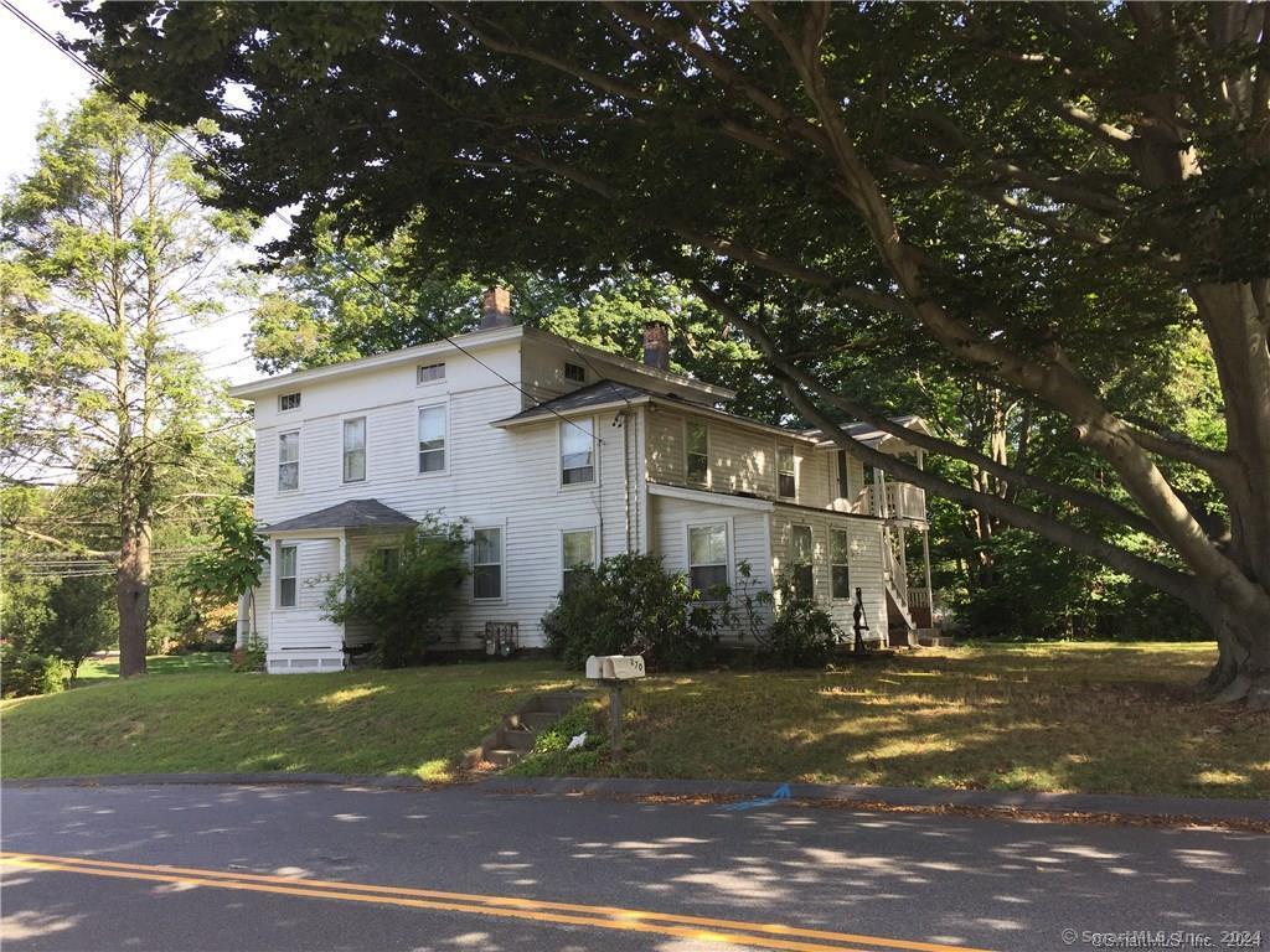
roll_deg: +1.3
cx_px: 635
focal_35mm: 29
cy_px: 476
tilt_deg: +5.5
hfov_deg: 61.7
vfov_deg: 48.2
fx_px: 1064
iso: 32
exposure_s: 1/363
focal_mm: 4.15
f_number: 2.2
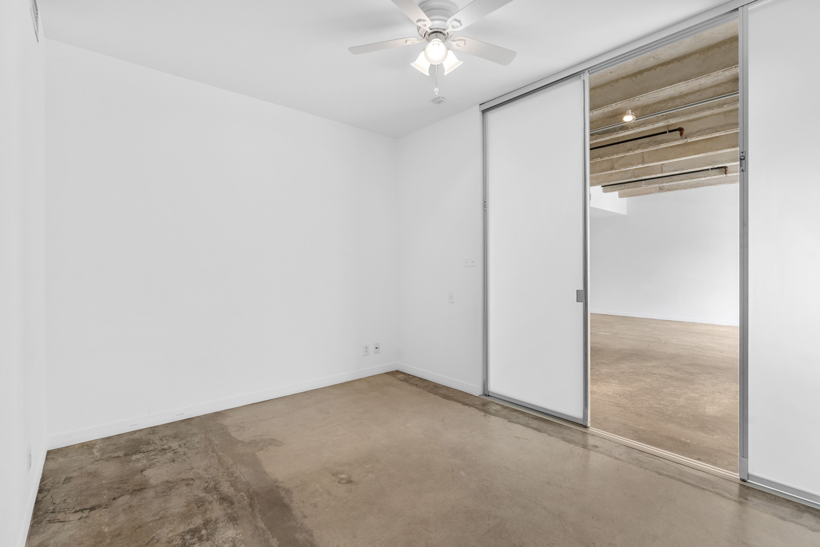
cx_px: 410
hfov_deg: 96.7
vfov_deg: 73.7
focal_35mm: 16
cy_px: 274
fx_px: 364
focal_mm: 16
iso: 320
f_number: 7.1
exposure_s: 1/8
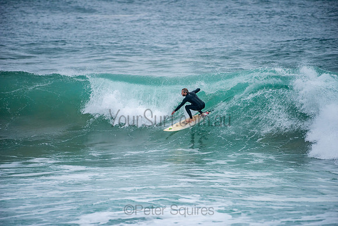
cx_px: 169
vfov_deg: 2.8
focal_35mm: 500
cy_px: 113
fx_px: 4695
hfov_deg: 4.1
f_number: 5.6
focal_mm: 500
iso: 360
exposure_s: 1/1000
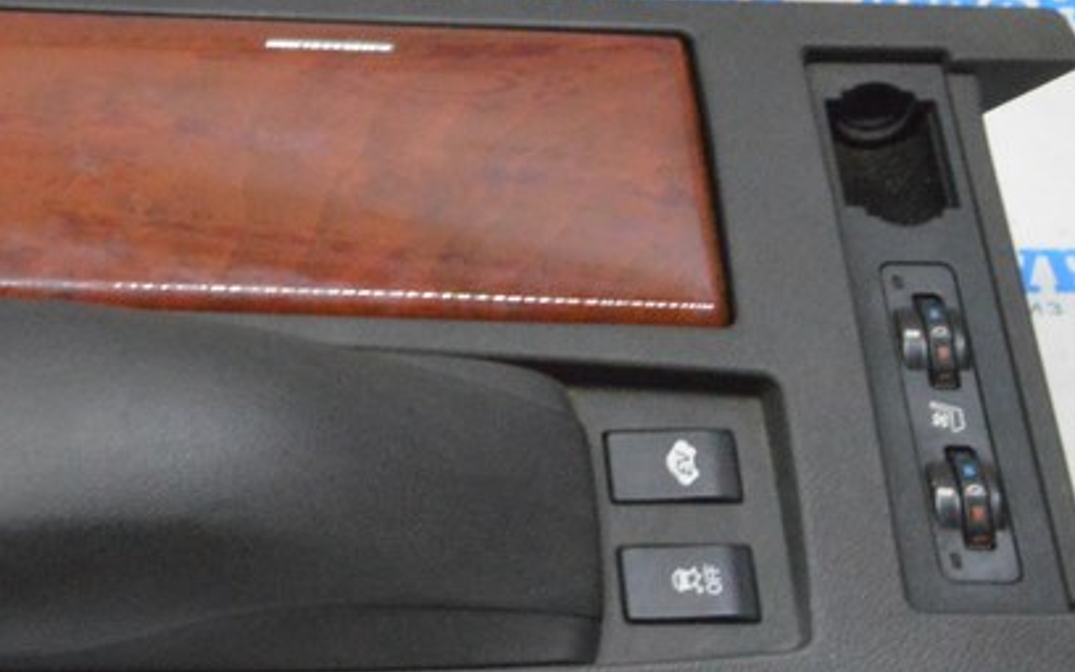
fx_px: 2586
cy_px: 125
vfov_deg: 14.7
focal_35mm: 88
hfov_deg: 22.9
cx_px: 105
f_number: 20
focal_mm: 23
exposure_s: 1/15
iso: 6400
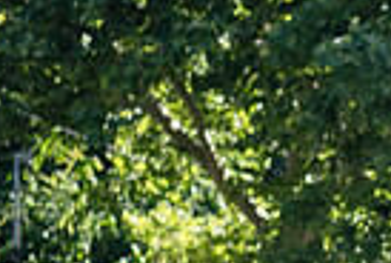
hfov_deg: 12.5
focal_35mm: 148
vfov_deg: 9.2
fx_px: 1611
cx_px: 719
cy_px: 276
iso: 200
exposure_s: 1/800
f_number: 3.5
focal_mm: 35
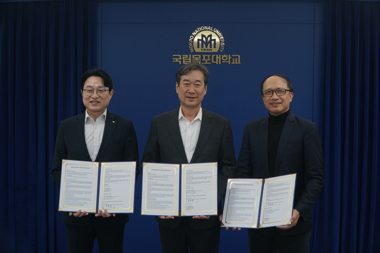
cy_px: 126
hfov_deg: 41.1
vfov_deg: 28.1
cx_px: 190
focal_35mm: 48
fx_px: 507
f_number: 5
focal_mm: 32
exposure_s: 1/125
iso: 800
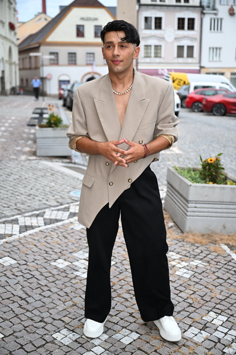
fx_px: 442
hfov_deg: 29.9
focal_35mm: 45
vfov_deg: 43.6
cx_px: 118
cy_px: 178
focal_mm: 45
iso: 1250
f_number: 2.8
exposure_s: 1/250
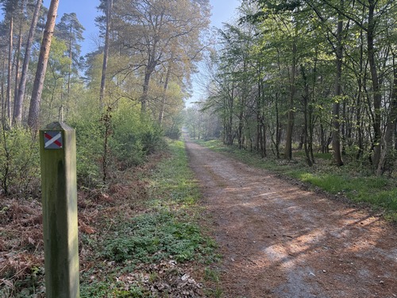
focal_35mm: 24
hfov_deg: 71.6
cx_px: 198
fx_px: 275
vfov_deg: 56.8
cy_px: 149
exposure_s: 1/521
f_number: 1.78
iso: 100
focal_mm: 6.76
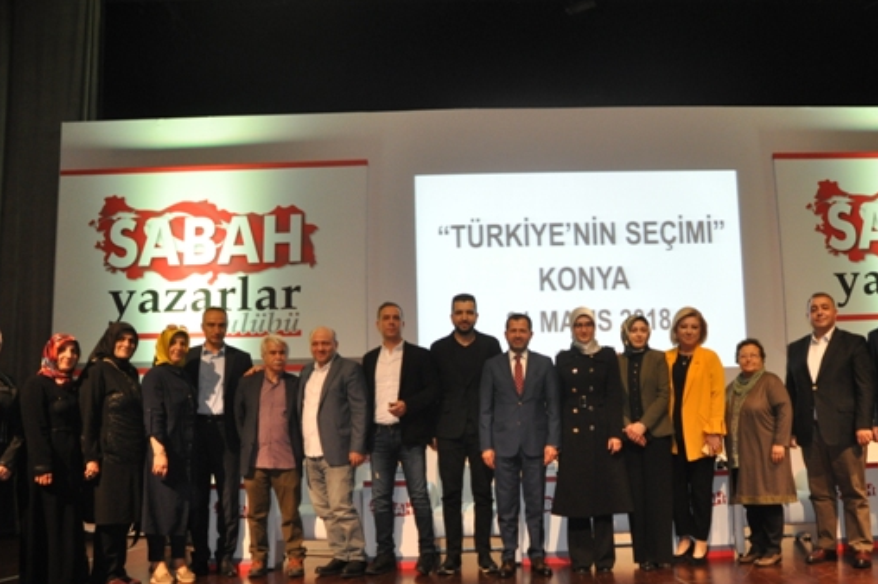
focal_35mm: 34
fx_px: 829
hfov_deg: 55.3
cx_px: 534
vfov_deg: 38.7
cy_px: 338
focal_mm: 18
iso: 800
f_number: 3.5
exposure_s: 1/60
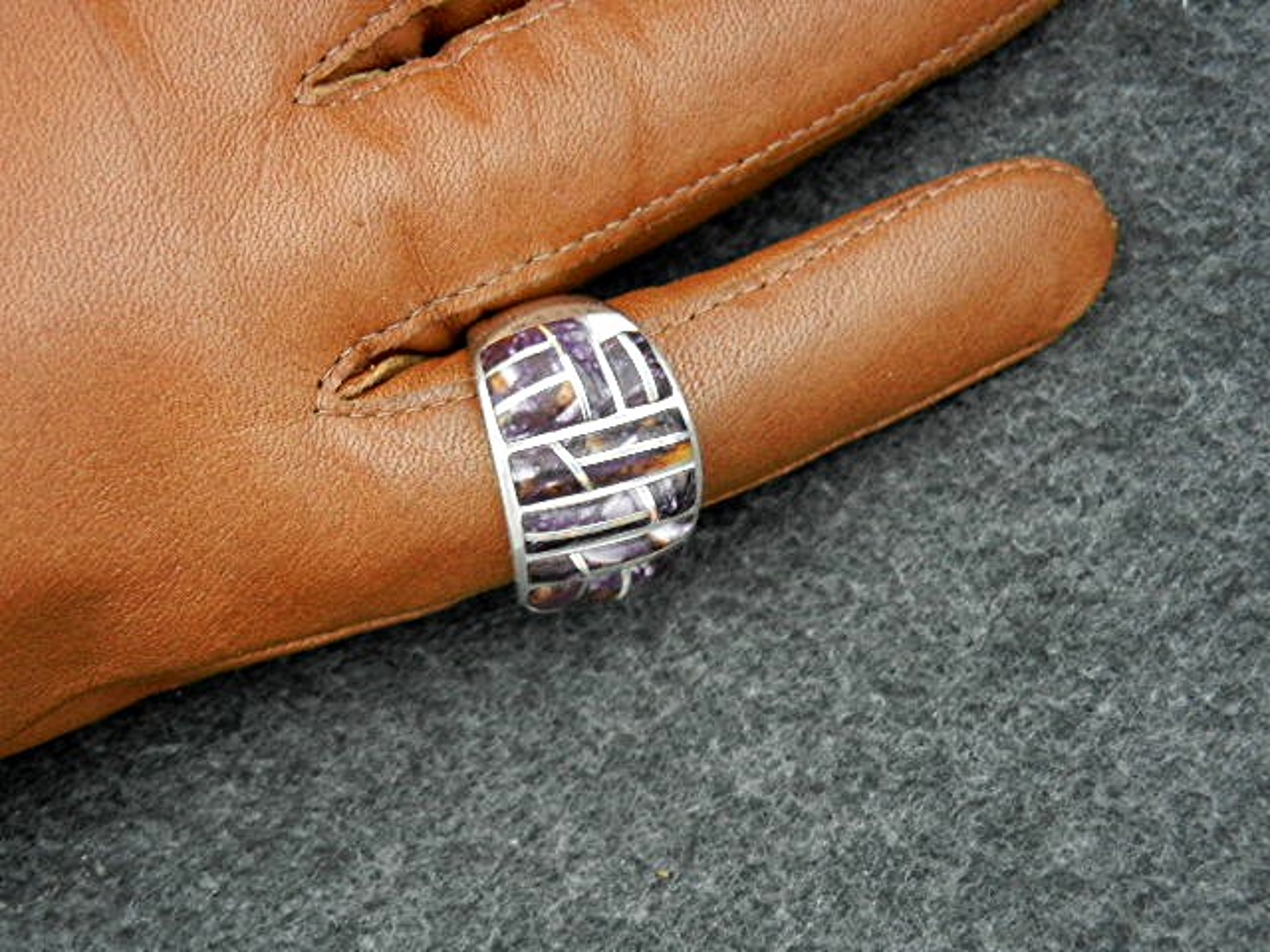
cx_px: 635
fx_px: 3265
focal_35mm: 89
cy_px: 476
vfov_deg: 16.6
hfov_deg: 22.0
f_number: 4.4
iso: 200
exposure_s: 1/3.2
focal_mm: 16
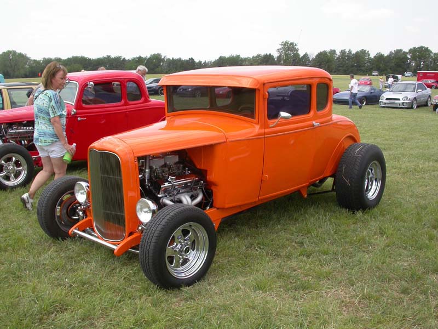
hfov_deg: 49.0
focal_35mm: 38
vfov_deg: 37.7
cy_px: 164
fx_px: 481
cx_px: 219
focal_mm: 7.85
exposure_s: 1/234
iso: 100
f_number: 6
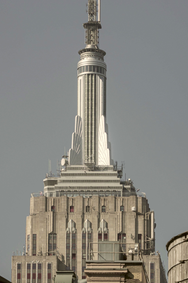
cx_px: 107
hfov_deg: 4.5
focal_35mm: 303
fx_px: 2374
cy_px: 146
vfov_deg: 6.8
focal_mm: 108
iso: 125
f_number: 4.5
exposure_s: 1/400
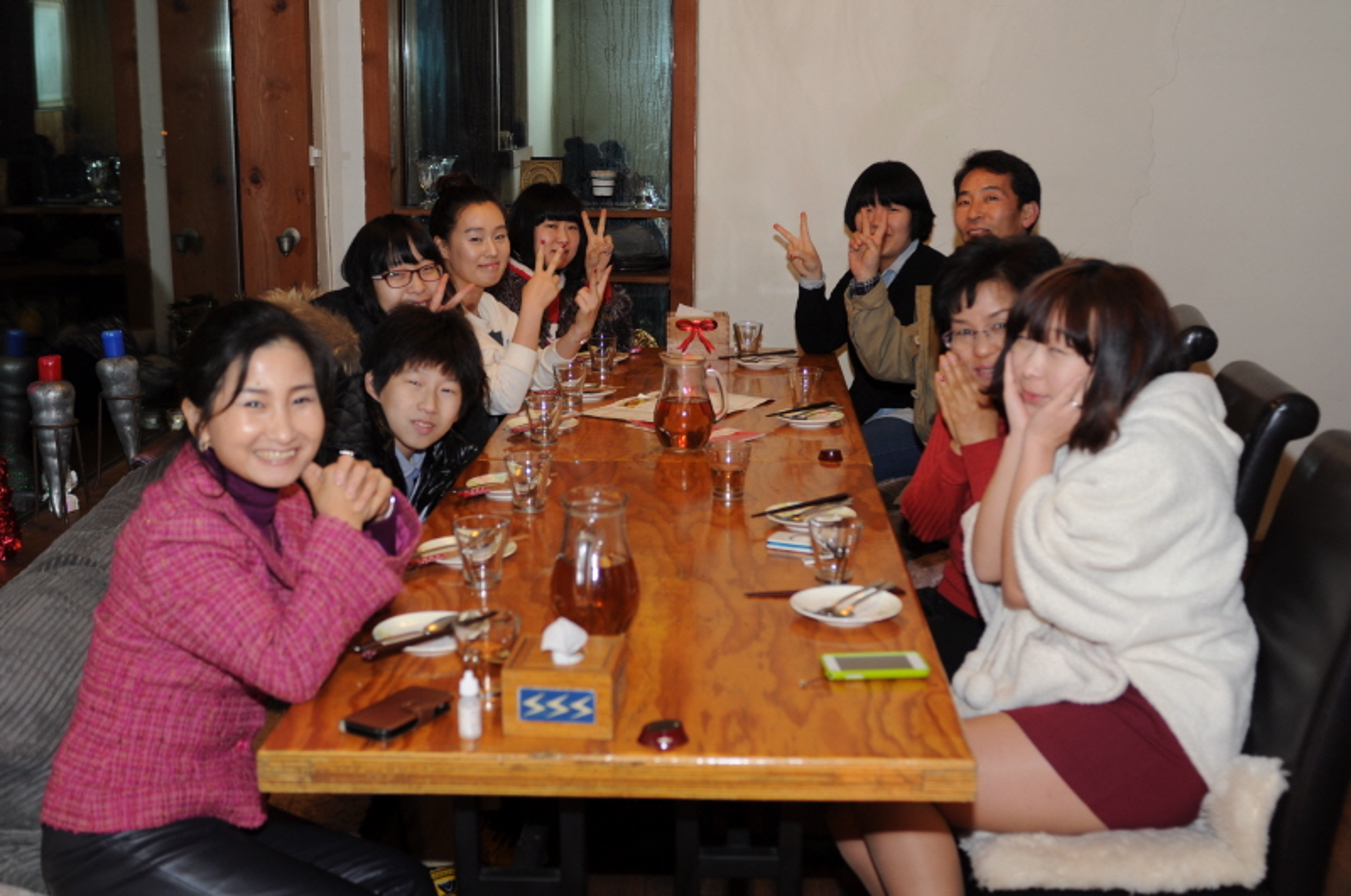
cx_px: 676
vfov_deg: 31.8
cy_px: 448
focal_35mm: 42
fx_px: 1574
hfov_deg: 46.5
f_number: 3.5
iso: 250
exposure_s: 1/60
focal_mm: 28
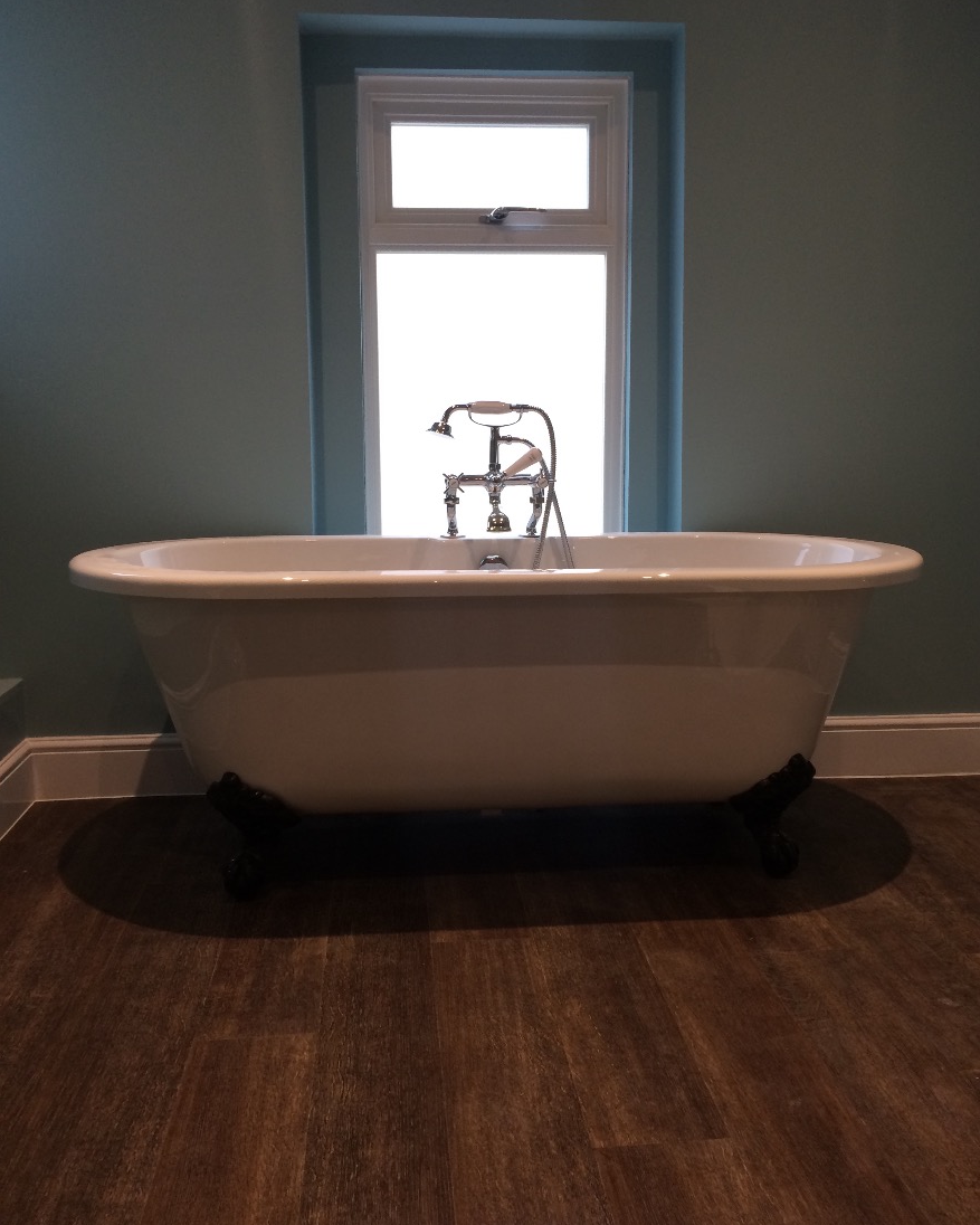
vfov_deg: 57.2
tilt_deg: -7.5
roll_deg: -0.1
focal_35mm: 31
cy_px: 586
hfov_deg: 47.1
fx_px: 1124
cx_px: 501
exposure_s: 1/33
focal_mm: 4.15
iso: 50
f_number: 2.2
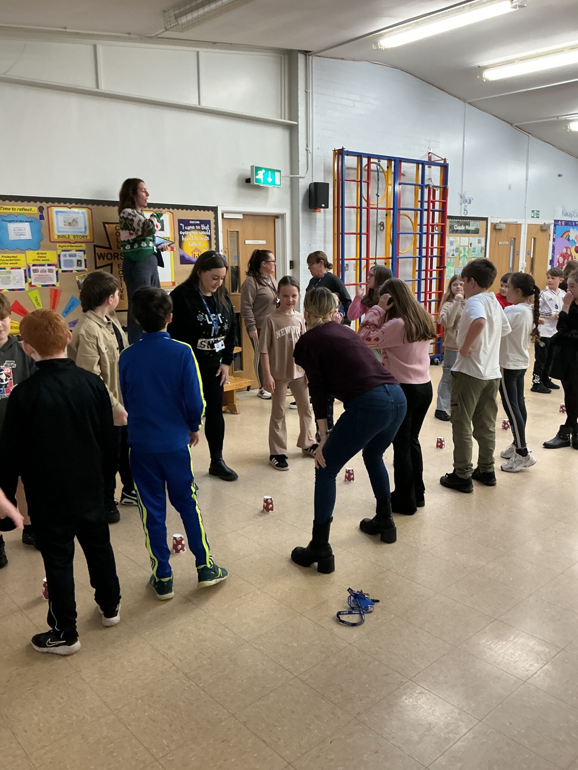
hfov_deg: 48.2
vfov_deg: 61.7
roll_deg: +1.4
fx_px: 646
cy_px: 385
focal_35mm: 29
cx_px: 289
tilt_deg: -10.8
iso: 125
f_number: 1.8
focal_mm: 3
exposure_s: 1/50
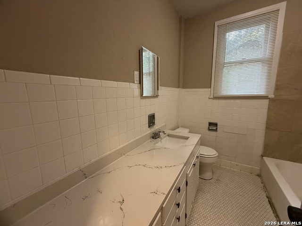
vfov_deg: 85.7
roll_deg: +0.4
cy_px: 113
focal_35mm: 14
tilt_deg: -7.6
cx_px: 151
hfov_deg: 102.1
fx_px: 122
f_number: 2.2
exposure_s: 1/60
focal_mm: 2.22
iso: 640
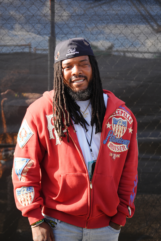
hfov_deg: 25.8
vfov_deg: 37.9
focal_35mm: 52
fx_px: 352
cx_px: 80
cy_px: 120
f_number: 1.8
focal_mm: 35
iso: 100
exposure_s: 1/1000
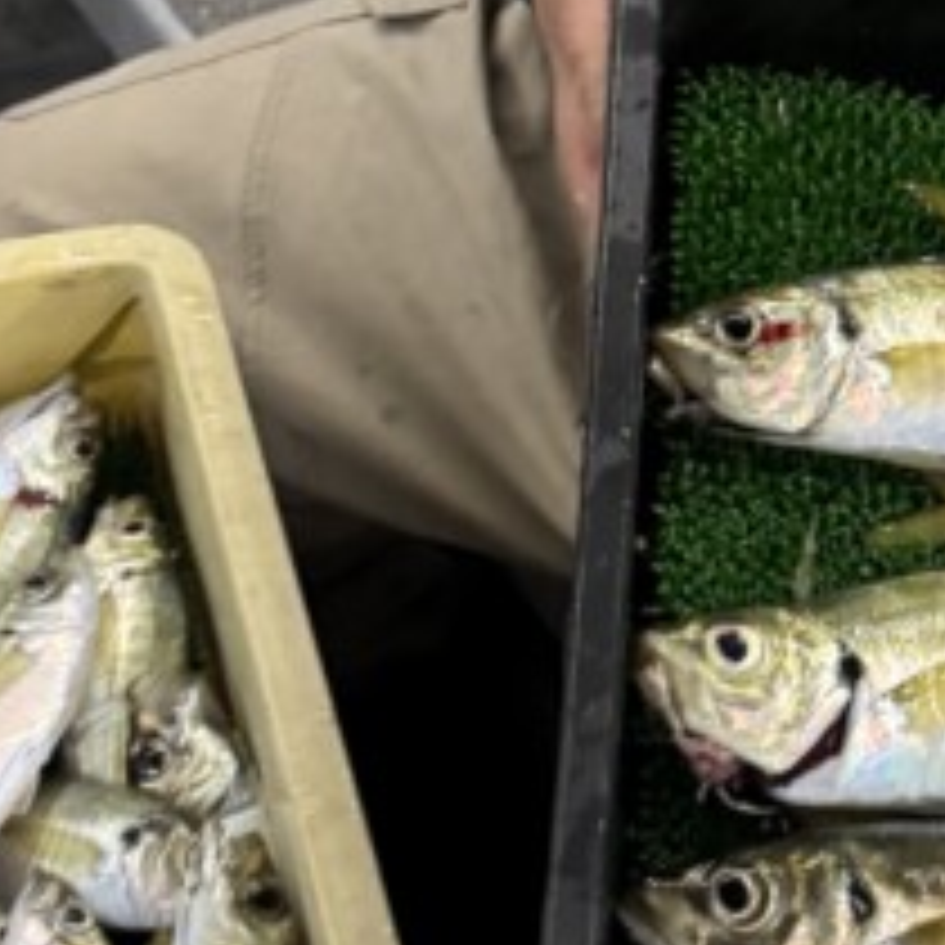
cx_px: 490
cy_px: 153
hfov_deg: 17.2
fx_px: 3119
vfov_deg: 17.1
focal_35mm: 101
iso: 1000
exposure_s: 1/30
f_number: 1.78
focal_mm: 6.76
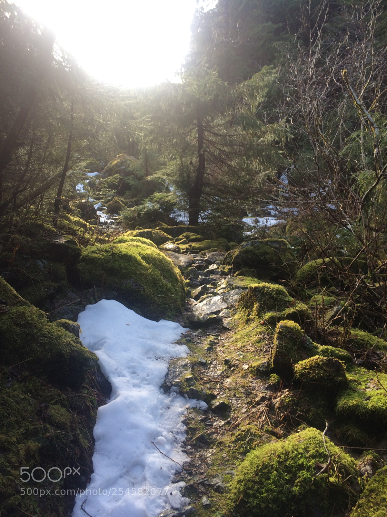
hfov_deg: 48.2
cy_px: 258
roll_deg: -0.2
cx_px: 194
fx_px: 432
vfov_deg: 61.7
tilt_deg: -8.1
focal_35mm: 29
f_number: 2.2
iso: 32
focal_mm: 4.15
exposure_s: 1/120
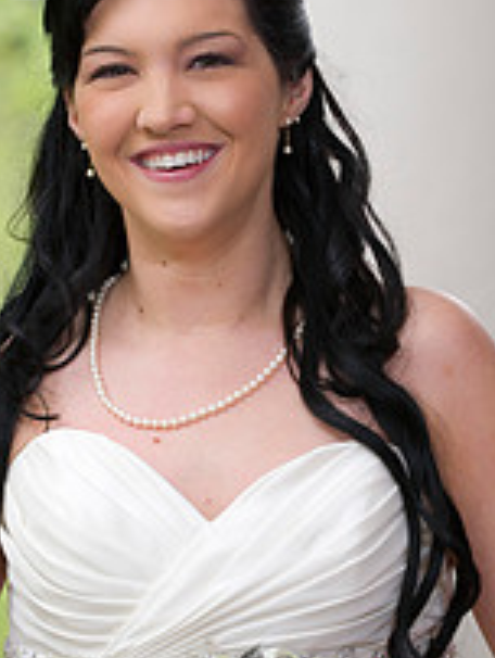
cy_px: 472
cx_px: 252
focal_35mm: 235
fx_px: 4471
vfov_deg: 8.4
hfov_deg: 6.3
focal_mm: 110
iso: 320
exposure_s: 1/125
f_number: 4
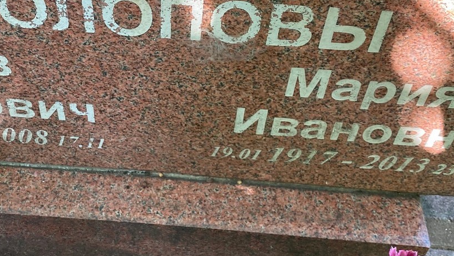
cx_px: 177
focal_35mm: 50
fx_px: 602
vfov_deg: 23.9
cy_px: 119
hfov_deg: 41.1
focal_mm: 4.25
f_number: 1.8
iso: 125
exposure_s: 1/121
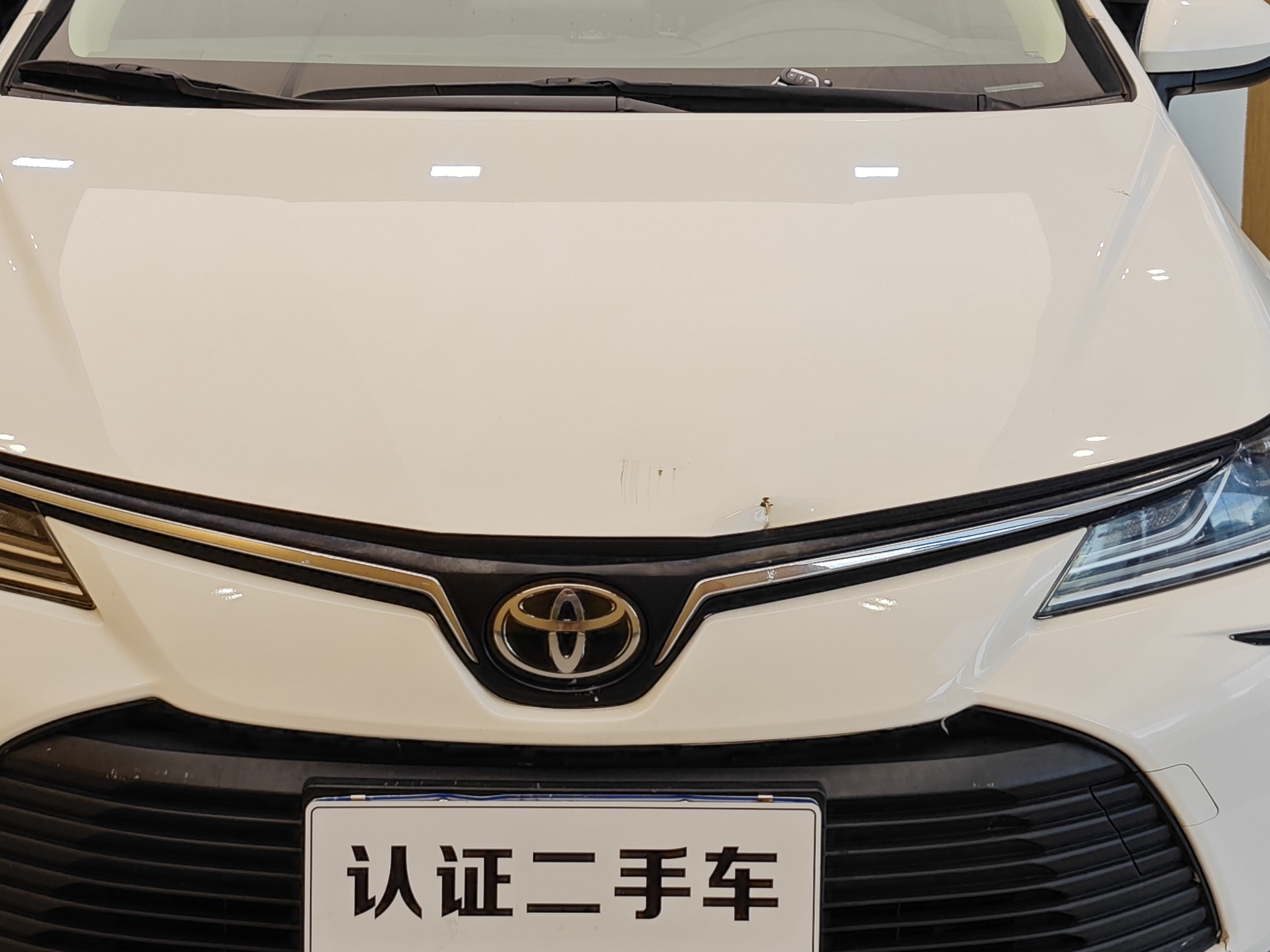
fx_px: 2531
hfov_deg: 28.2
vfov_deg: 21.3
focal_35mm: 69
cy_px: 367
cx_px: 582
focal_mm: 8.7
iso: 64
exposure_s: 1/100
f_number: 1.9
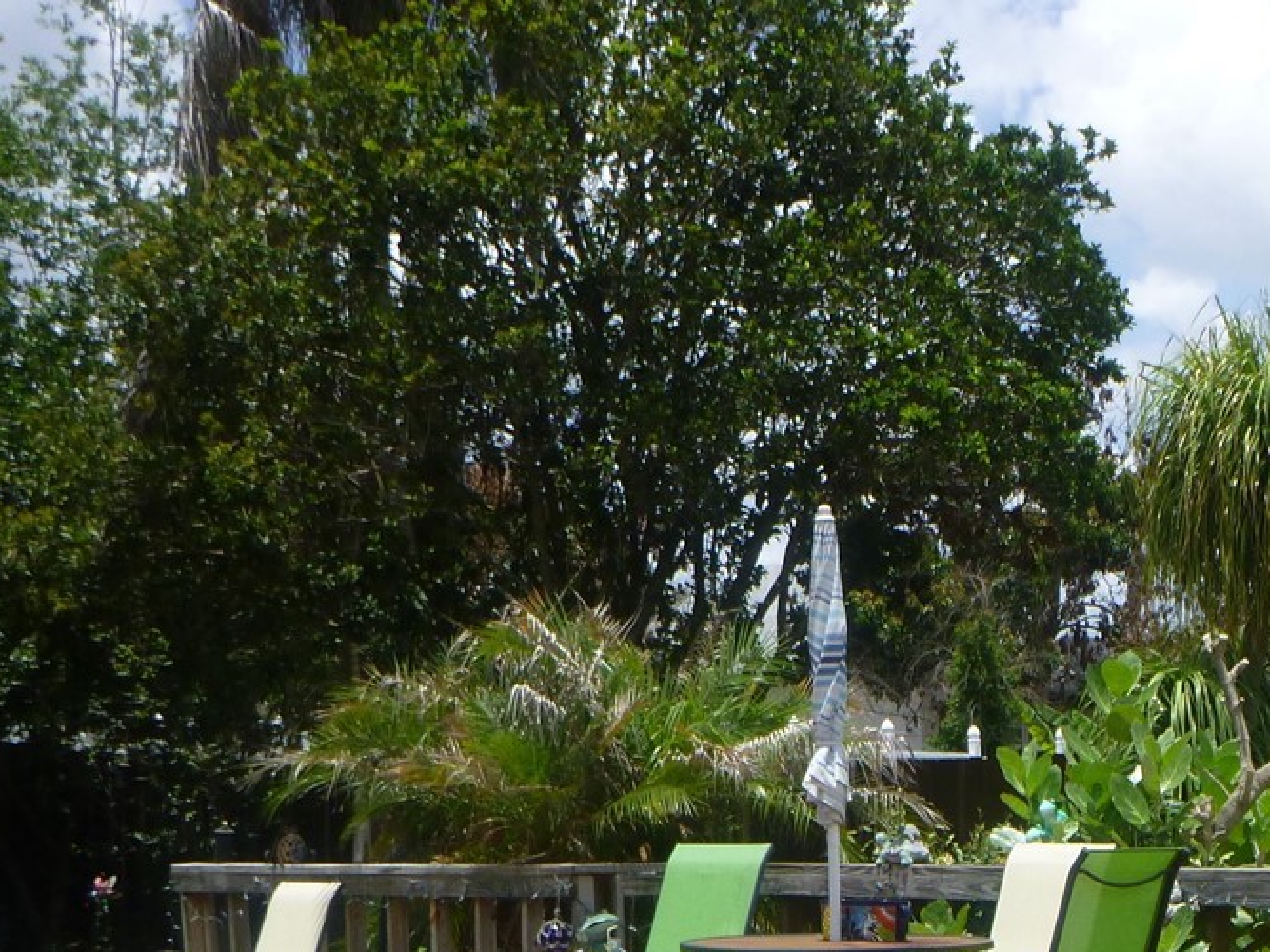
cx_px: 923
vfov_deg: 23.2
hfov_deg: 31.7
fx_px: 2201
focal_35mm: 60
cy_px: 990
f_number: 3.9
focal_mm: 4.5
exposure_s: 1/640
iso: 100
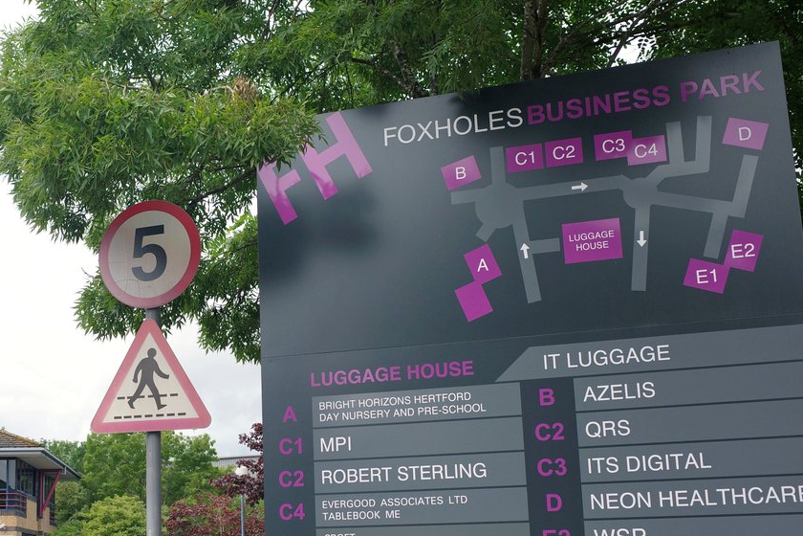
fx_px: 1115
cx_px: 203
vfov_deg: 26.9
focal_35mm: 50
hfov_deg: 38.6
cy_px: 338
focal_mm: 18.3
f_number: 2.8
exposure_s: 1/500
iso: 200
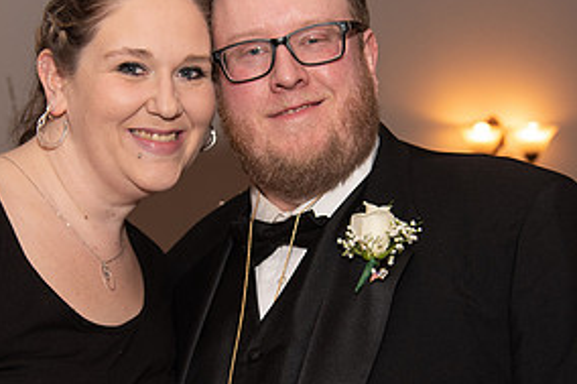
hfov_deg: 21.7
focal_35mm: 94
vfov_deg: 14.5
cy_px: 227
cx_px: 240
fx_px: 1506
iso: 800
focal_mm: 46
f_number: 4
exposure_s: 1/200
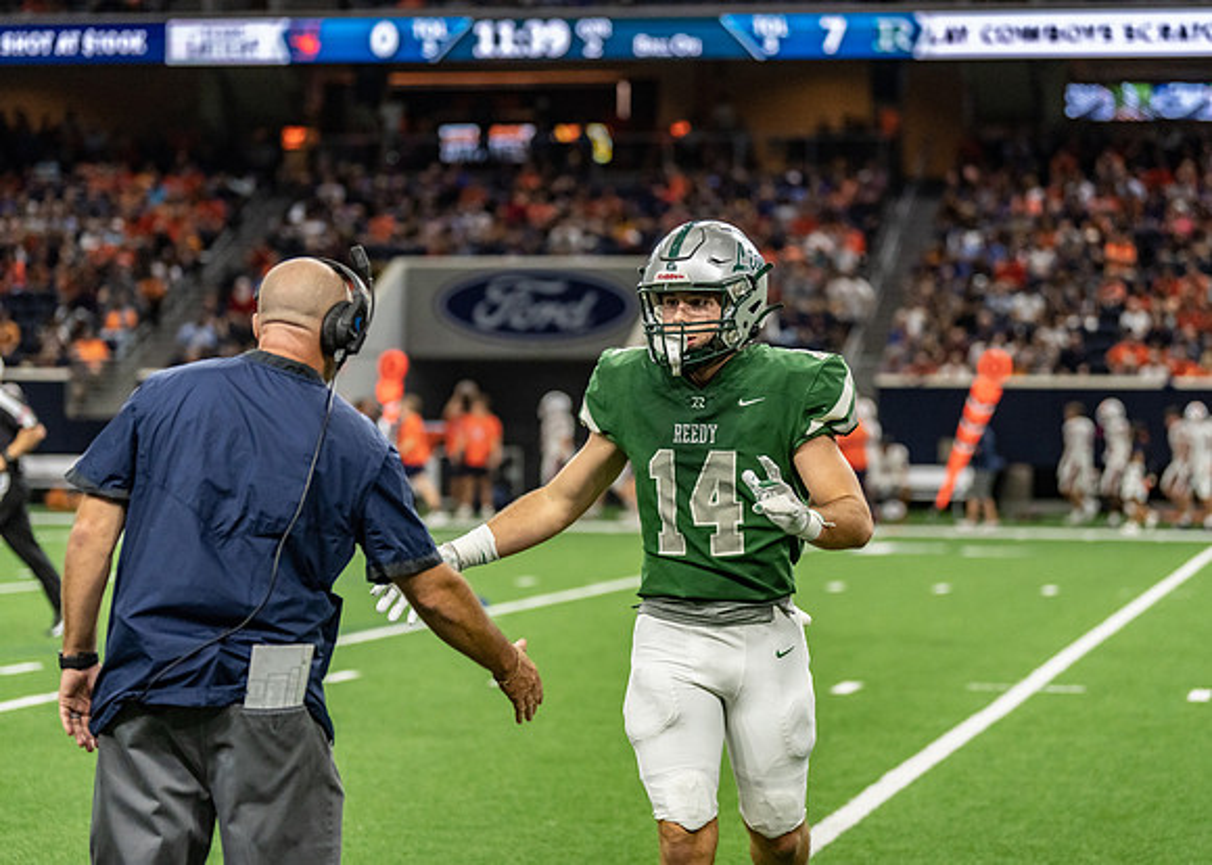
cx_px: 606
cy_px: 432
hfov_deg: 18.7
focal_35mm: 107
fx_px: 3687
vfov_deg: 13.4
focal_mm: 100
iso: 3200
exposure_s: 1/1000
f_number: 2.8
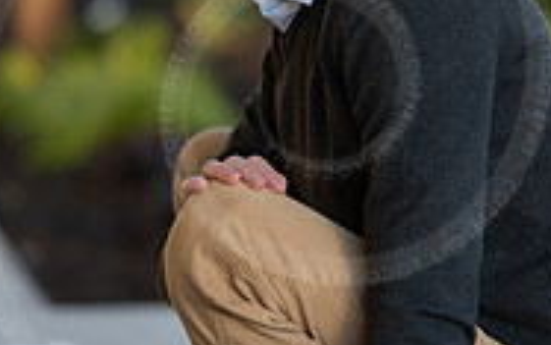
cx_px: 351
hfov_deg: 10.0
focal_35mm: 209
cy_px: 159
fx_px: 3139
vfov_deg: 6.3
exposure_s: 1/500
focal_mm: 85
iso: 200
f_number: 1.8
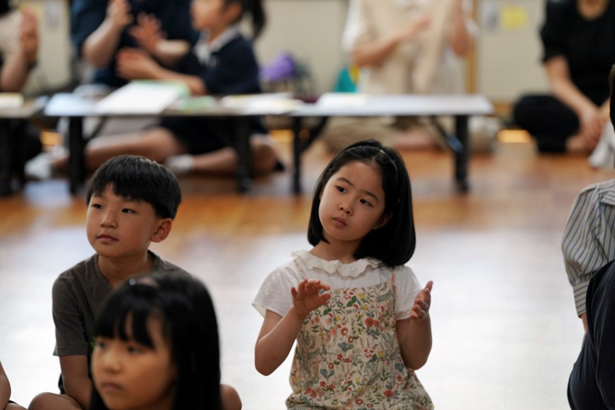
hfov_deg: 10.3
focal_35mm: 200
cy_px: 205
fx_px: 3416
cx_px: 308
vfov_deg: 6.9
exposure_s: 1/250
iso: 1250
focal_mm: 200
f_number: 4
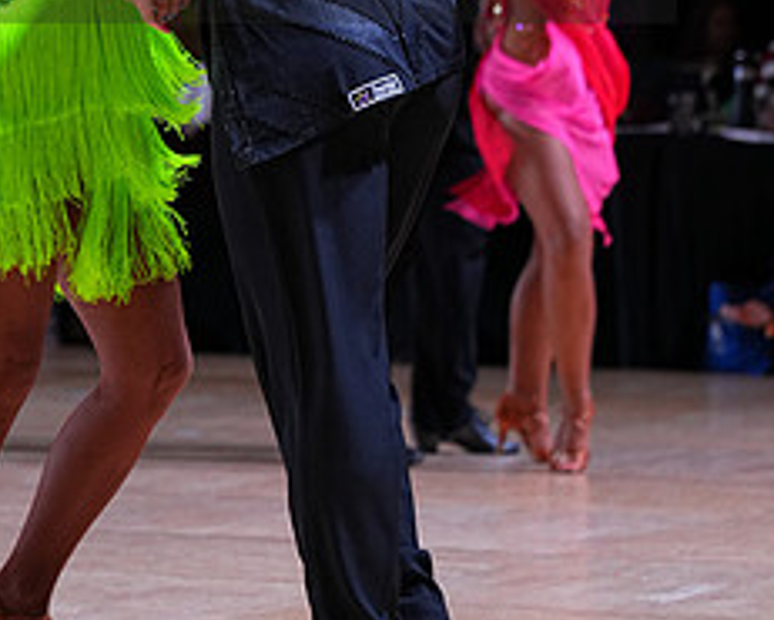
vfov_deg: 5.6
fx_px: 6325
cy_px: -87
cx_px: 216
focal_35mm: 276
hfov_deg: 7.0
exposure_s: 1/400
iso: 1000
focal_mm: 117
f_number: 4
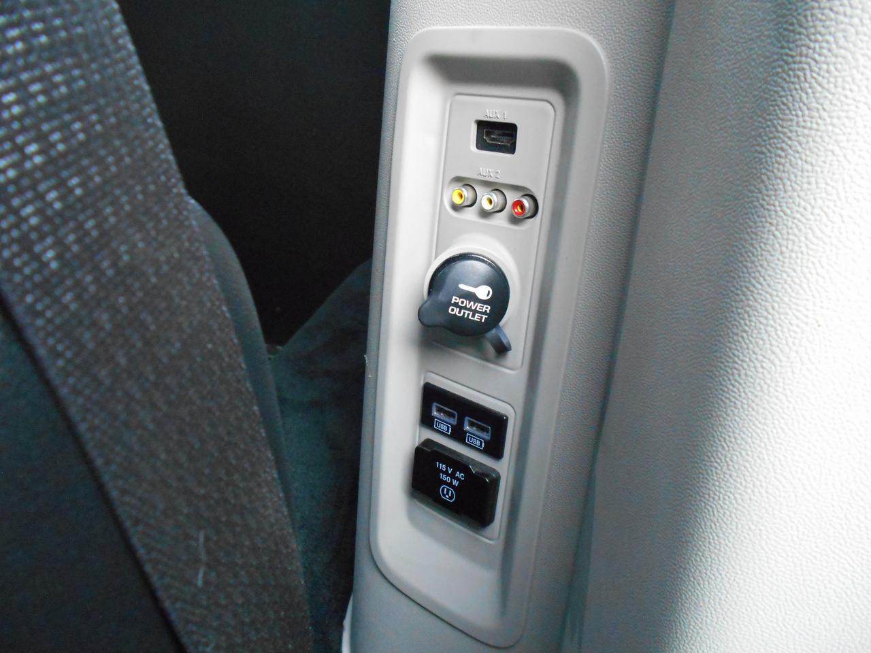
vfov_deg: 53.1
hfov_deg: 67.3
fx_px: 654
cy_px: 326
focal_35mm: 26
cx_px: 436
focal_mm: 4.6
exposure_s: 1/80
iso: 800
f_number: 3.2
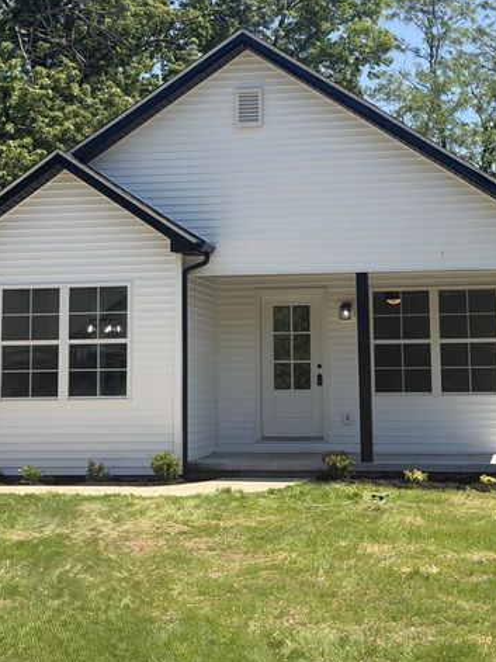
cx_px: 257
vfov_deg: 28.4
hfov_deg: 21.6
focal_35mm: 68
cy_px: 214
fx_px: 1300
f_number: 1.78
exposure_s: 1/3891
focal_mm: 6.76
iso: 80
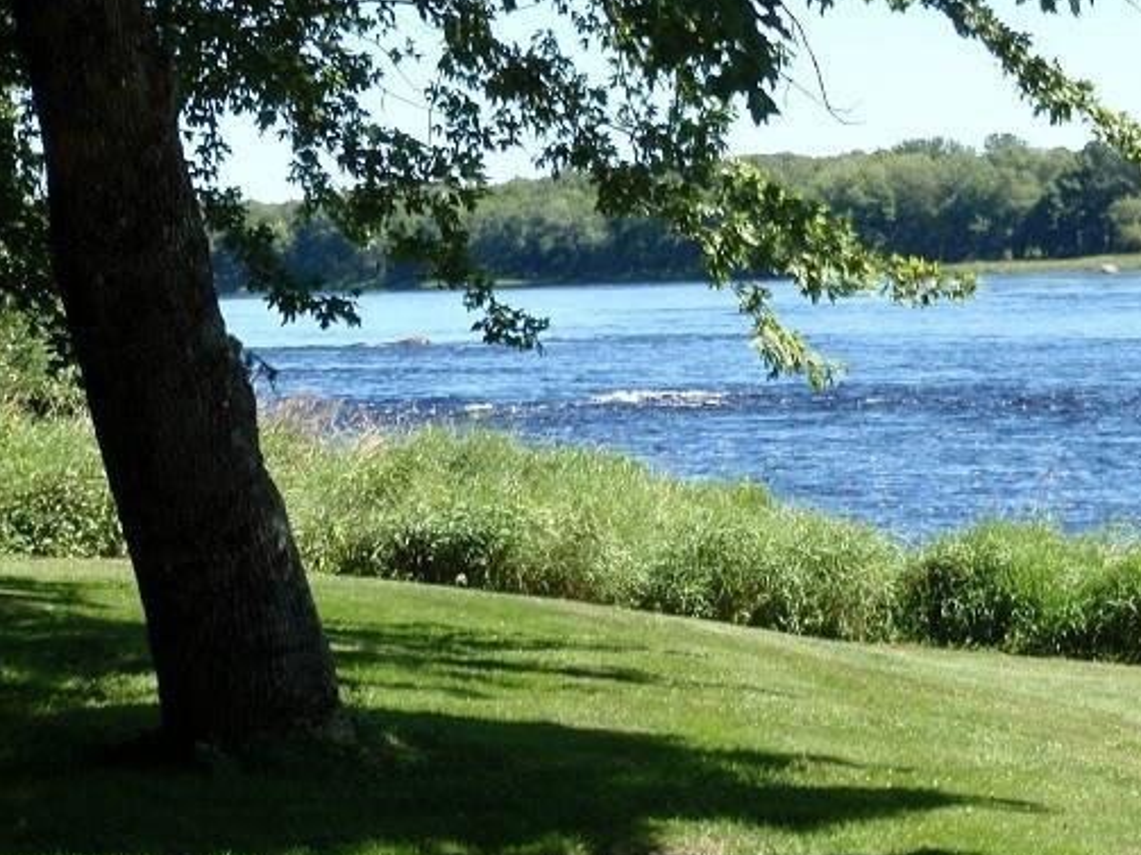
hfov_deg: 16.9
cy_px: 290
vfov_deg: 12.7
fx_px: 3823
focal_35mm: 116
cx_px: 794
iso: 64
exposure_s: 1/160
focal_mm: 10.34
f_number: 4.5
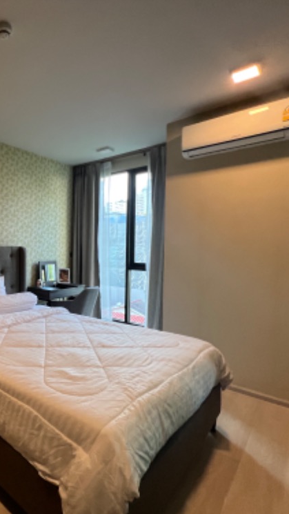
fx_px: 259
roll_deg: +1.4
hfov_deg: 48.3
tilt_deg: -3.0
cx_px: 1
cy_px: 256
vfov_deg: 89.6
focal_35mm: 19
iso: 200
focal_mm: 1.57
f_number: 1.8
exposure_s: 1/121
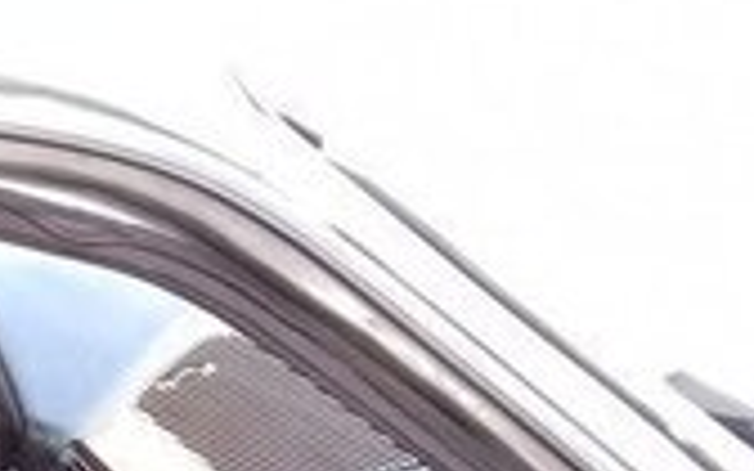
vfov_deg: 11.9
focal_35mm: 97
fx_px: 1993
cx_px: 13
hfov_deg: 20.8
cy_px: 973
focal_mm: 3.3
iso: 80
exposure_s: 1/50
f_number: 2.2
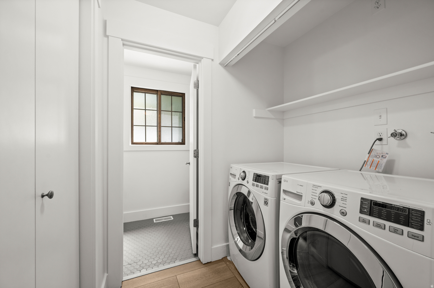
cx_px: 217
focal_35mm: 14
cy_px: 144
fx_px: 169
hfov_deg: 104.3
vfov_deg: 81.1
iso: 500
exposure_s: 1/8
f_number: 7.1
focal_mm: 14
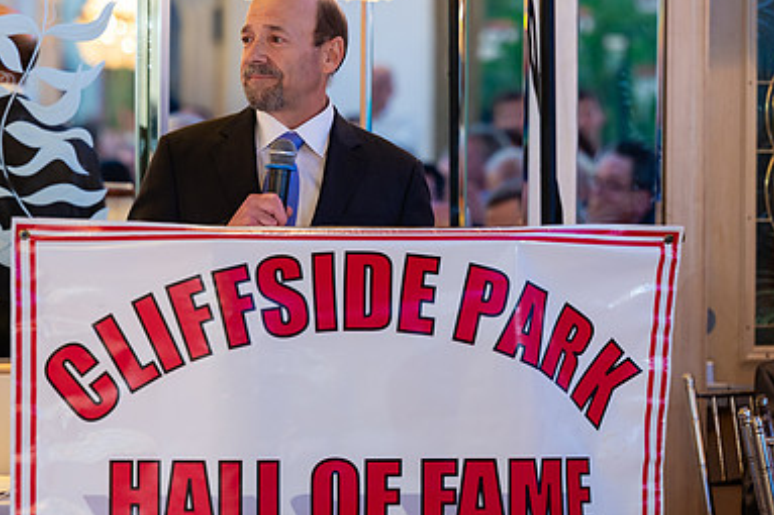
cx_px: 335
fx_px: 4642
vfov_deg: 6.4
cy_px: 212
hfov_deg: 9.5
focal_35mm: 216
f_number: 3.2
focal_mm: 140
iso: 1250
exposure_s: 1/125
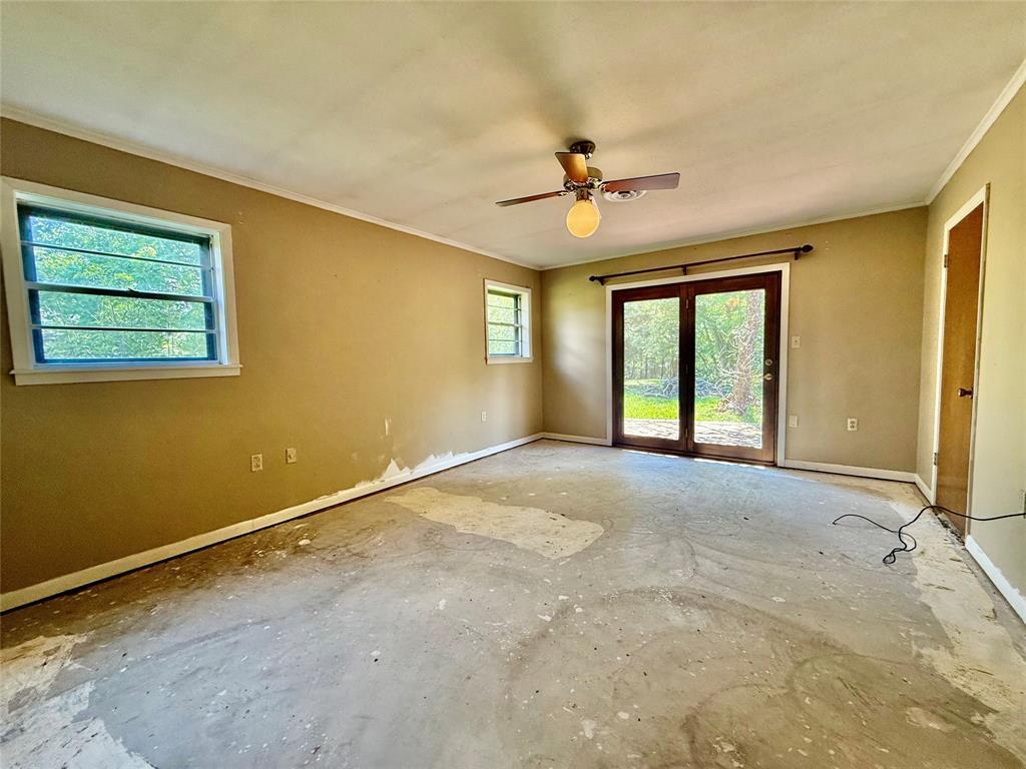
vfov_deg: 85.7
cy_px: 384
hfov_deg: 102.1
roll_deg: +1.6
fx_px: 415
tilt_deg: -4.1
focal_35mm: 14
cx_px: 513
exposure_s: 1/120
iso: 200
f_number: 2.2
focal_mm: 2.22
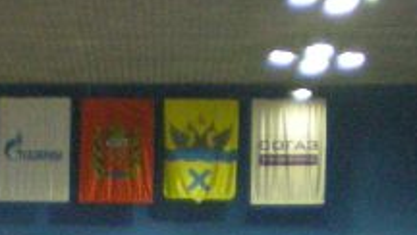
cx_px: -49
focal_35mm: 196
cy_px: 632
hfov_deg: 10.8
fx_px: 2169
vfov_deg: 5.9
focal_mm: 6.3
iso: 393
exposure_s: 1/30
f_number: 3.1
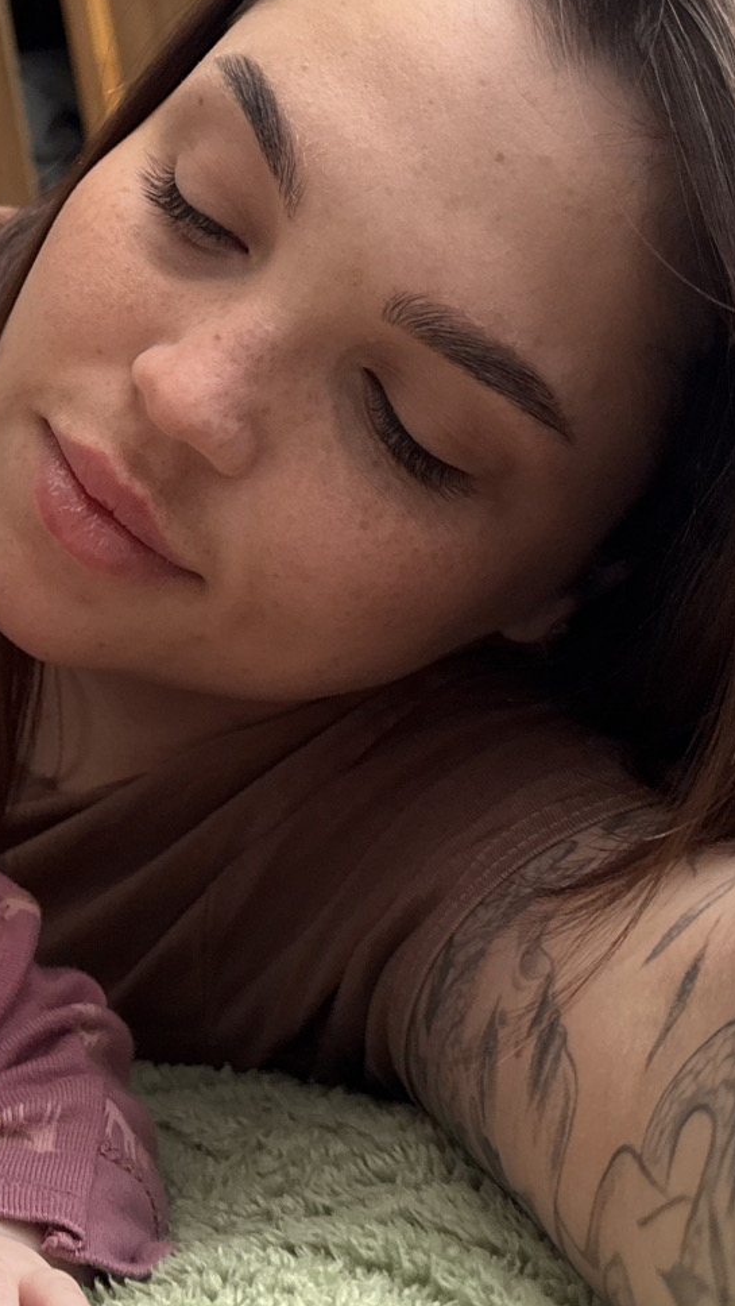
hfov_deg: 21.4
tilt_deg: +6.7
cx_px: -4
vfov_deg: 38.1
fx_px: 1870
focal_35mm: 54
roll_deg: +10.7
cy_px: 441
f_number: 1.78
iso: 400
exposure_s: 1/60
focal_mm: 6.76
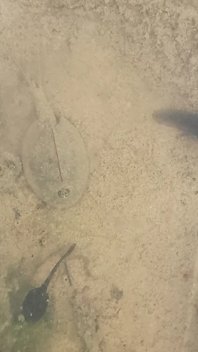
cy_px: 176
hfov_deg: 21.8
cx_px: 86
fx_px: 513
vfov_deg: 37.8
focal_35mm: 55
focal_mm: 2.35
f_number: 2.2
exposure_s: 1/50
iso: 160
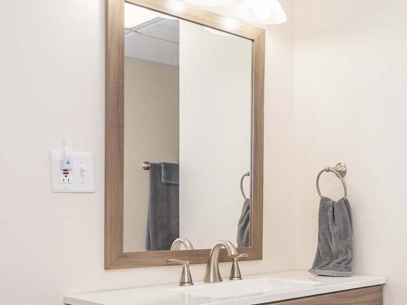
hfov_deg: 39.7
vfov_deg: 31.4
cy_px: 271
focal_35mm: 44
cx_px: 369
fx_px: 517
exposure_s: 1/100
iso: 500
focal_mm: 10
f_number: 5
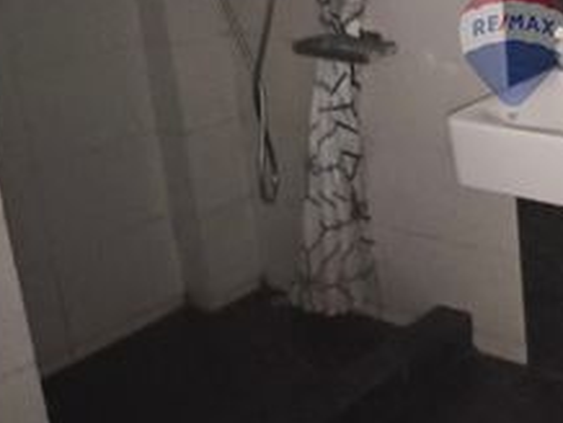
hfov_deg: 33.3
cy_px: 54
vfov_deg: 31.6
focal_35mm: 44
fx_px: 716
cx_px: 705
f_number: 2.2
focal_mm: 1.91
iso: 1600
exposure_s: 1/20
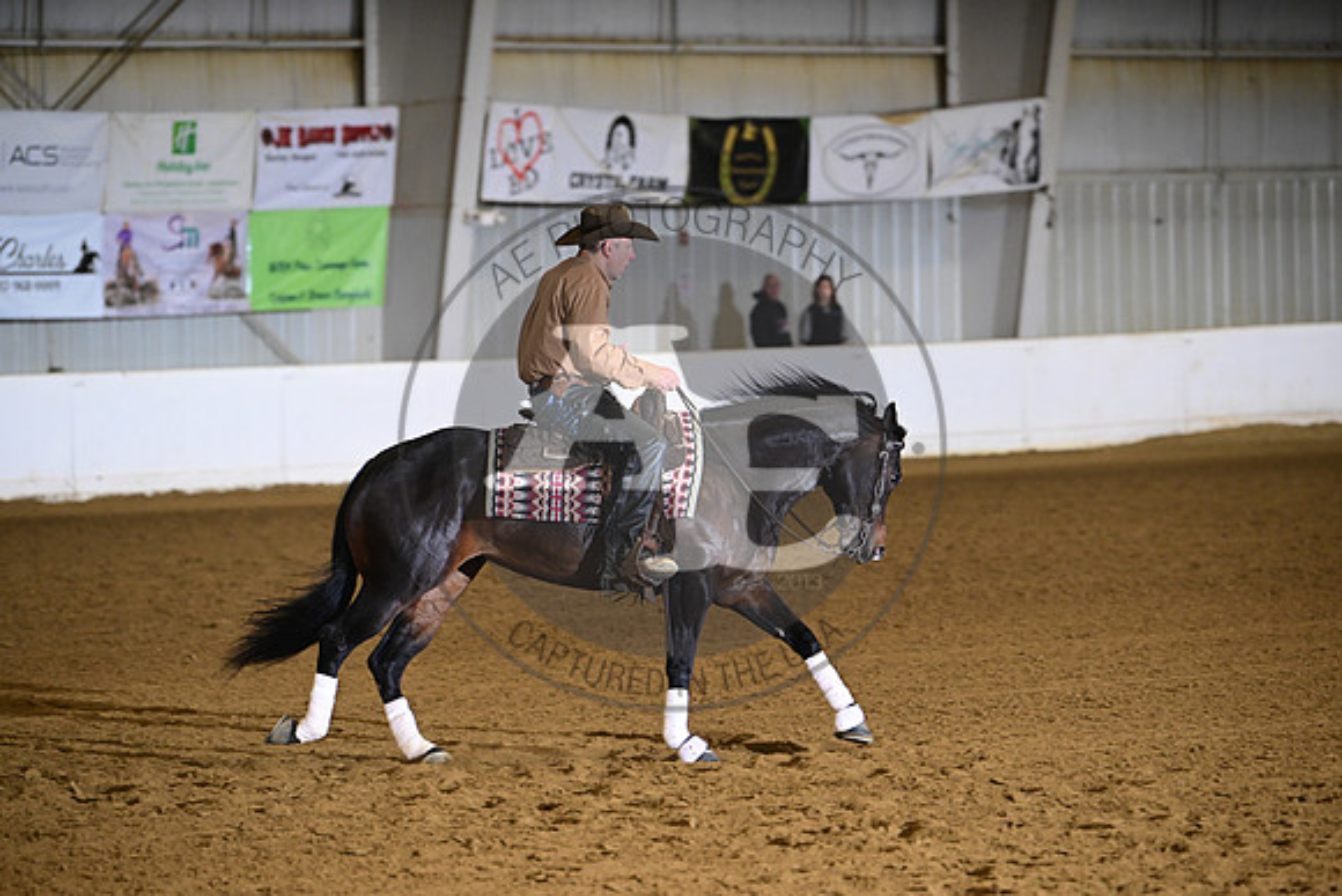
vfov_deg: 6.9
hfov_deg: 10.3
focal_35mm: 200
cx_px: 671
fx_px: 7457
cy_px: 448
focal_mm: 200
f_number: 4
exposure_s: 1/200
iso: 2500
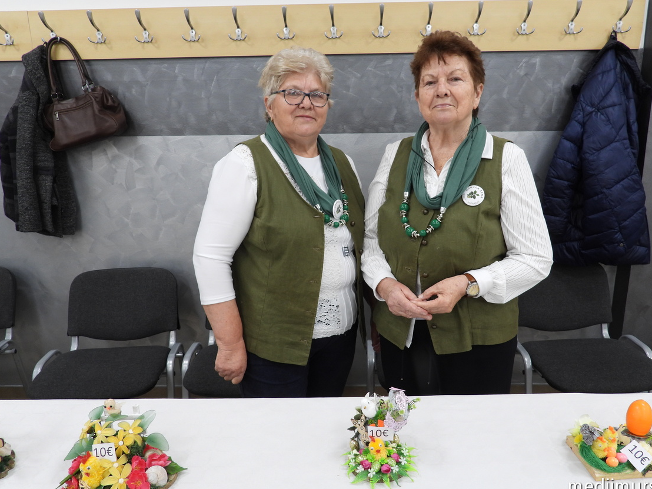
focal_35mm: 26
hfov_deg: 67.2
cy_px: 245
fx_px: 490
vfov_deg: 53.1
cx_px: 345
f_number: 2.8
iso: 125
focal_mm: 4.3
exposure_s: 1/30
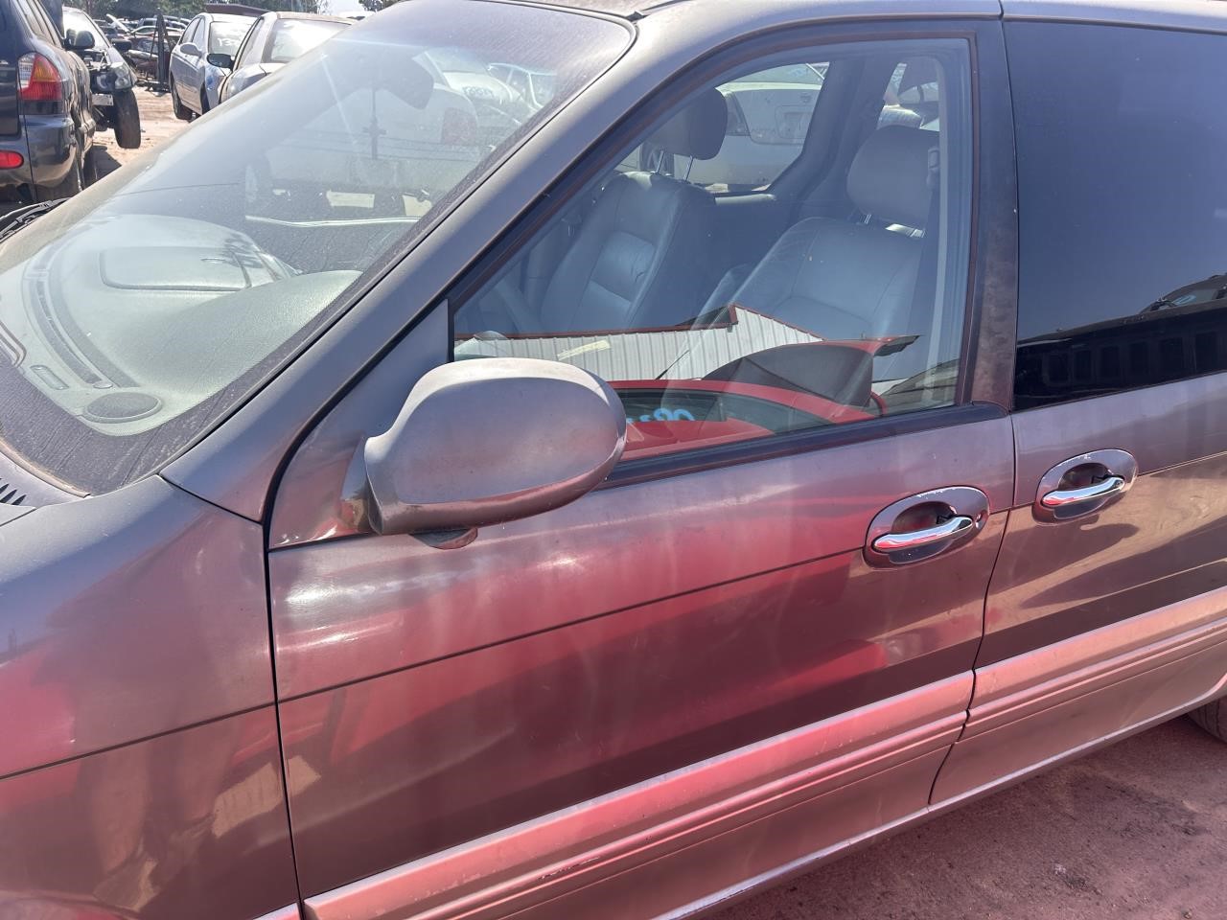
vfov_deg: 53.1
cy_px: 460
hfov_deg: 67.3
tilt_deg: -22.8
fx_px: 922
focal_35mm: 26
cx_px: 614
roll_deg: -5.0
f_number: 1.5
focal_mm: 5.7
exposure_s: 1/1183
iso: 50
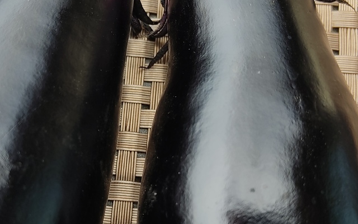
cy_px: 121
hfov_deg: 32.7
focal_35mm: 62
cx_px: 125
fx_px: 605
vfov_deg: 21.0
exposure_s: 1/206
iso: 100
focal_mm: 4.74
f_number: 1.79
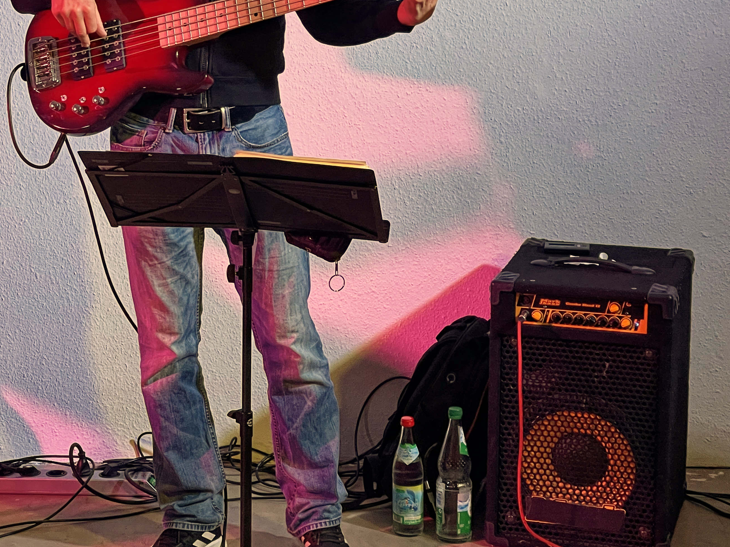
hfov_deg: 19.8
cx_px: 257
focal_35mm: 99
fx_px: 2088
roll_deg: +0.1
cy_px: 129
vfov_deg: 14.9
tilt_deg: -10.1
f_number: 2.2
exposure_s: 1/102
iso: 160
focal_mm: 7.5
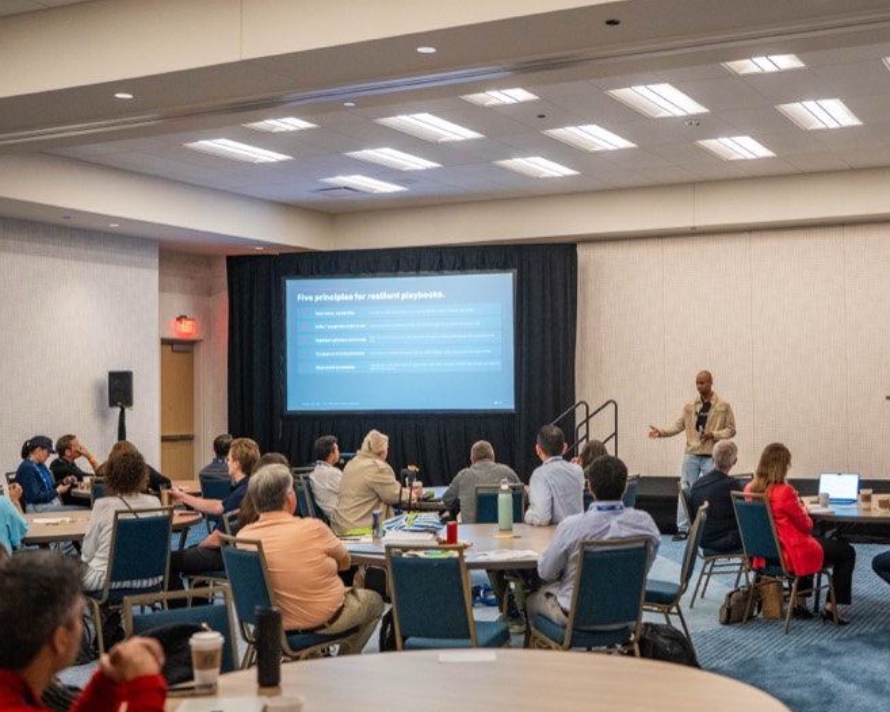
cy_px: 350
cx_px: 578
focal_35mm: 45
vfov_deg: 33.4
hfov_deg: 40.7
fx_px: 1186
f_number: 2.2
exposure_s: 1/200
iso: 3200
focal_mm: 35
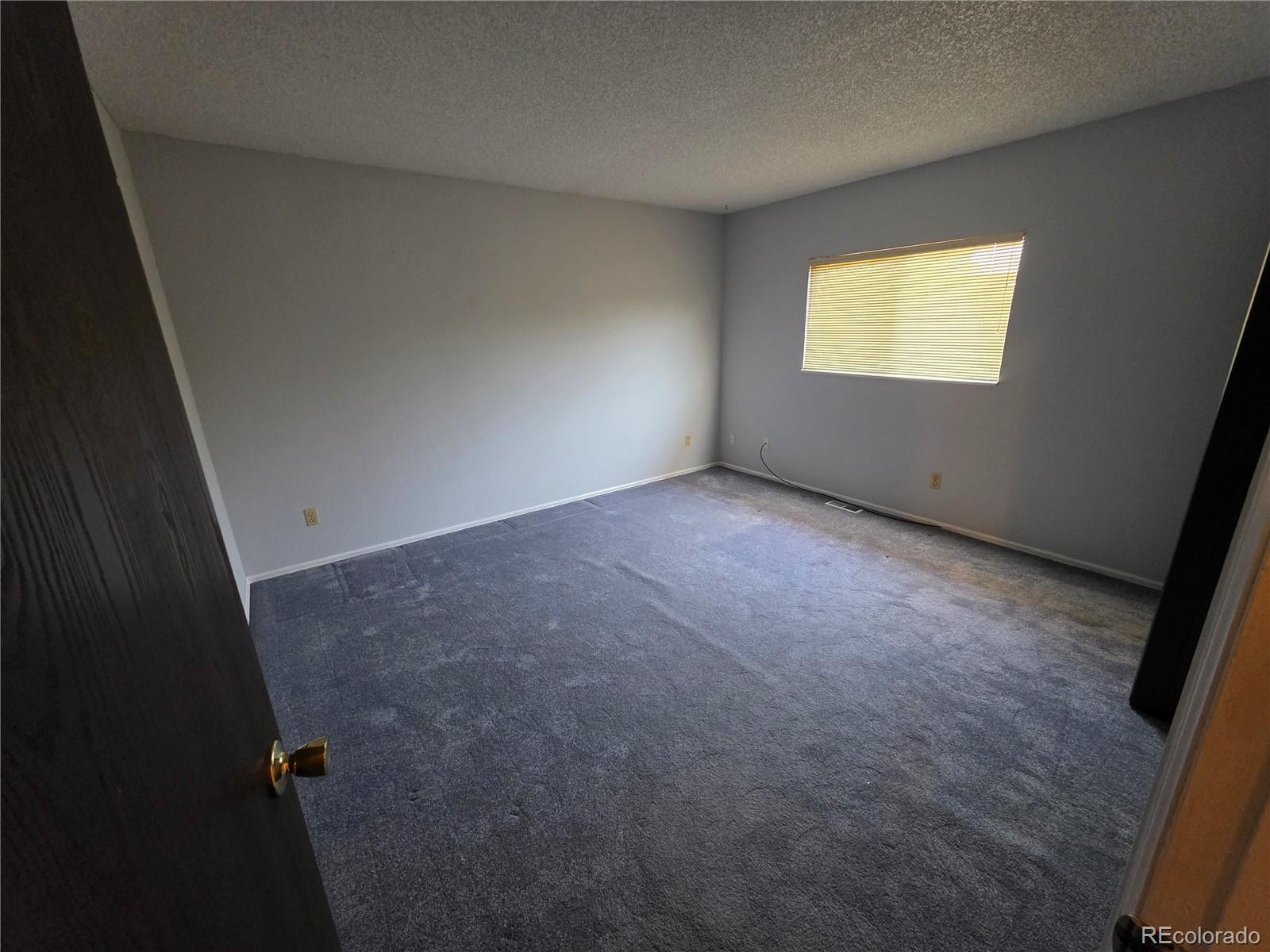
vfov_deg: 89.9
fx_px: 477
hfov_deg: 106.2
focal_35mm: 13
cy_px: 476
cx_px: 635
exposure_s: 1/60
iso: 640
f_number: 1.9
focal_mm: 2.2
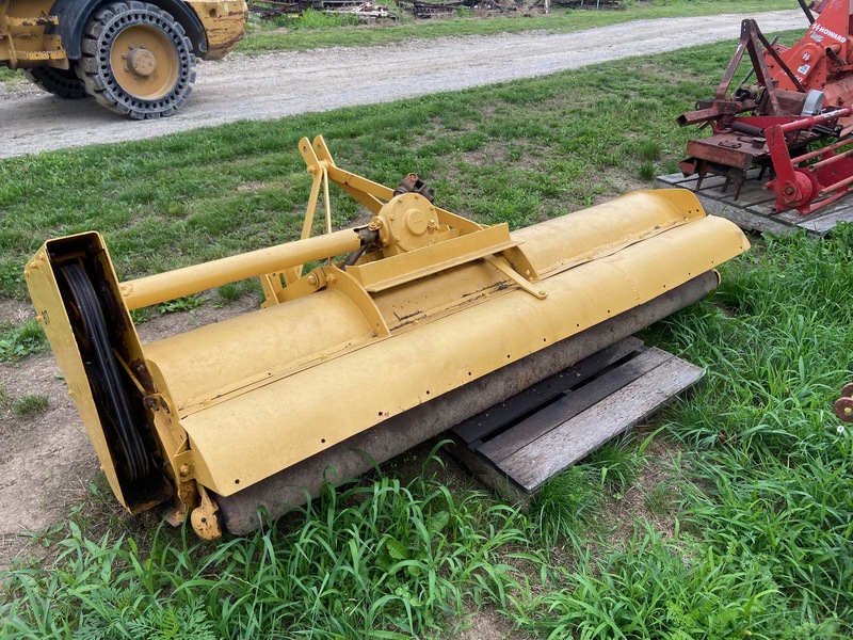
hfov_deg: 67.3
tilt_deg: -31.5
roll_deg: -1.2
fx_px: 641
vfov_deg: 53.1
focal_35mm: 26
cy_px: 320
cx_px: 426
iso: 32
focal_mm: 4.25
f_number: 1.8
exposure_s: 1/658
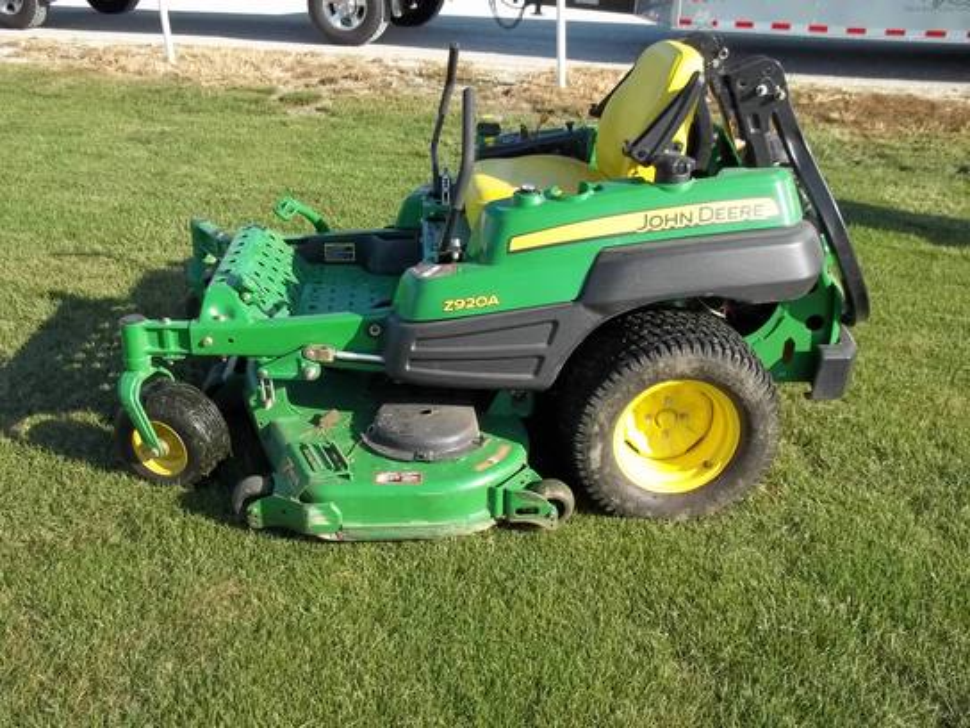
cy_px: 364
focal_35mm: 33
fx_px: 925
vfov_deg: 42.9
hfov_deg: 55.4
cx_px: 485
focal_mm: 5.9
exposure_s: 1/400
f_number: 3.3
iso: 64
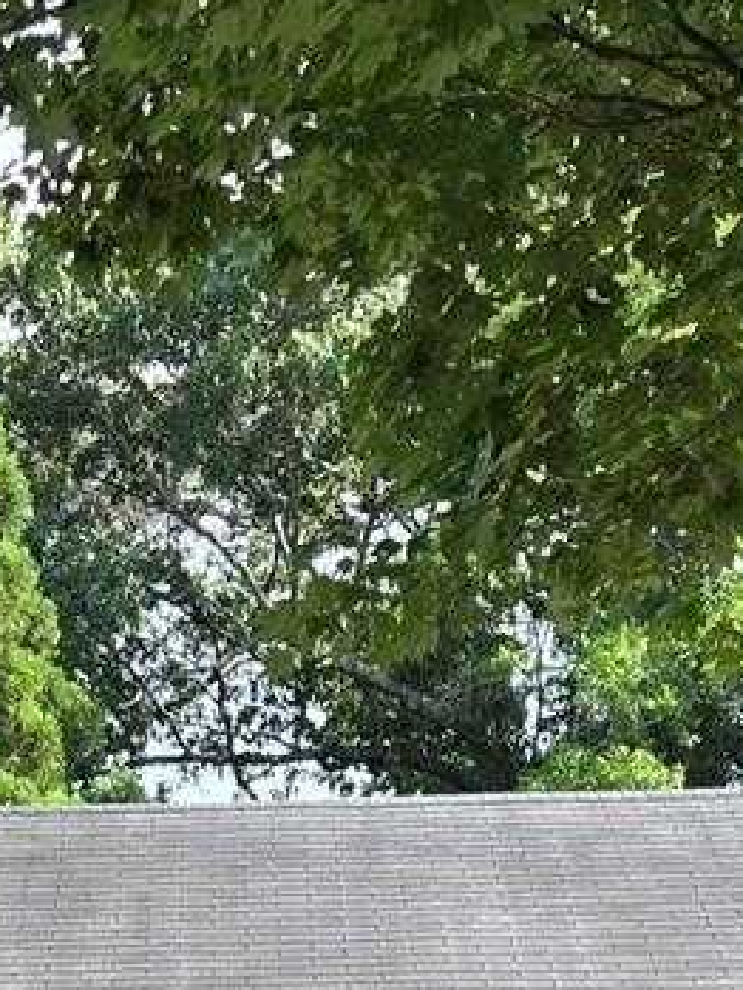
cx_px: -309
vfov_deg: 13.1
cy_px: 1838
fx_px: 3861
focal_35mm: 135
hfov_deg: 10.7
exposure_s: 1/1176
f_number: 1.8
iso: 80
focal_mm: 5.4
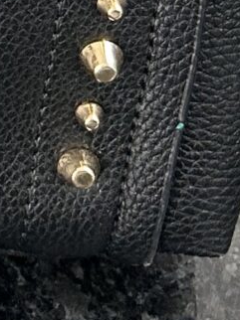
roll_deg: -2.7
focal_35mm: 207
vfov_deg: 8.5
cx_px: -426
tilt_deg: -29.8
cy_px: -516
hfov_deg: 6.6
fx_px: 1916
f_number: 1.5
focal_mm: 5.7
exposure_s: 1/115
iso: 125
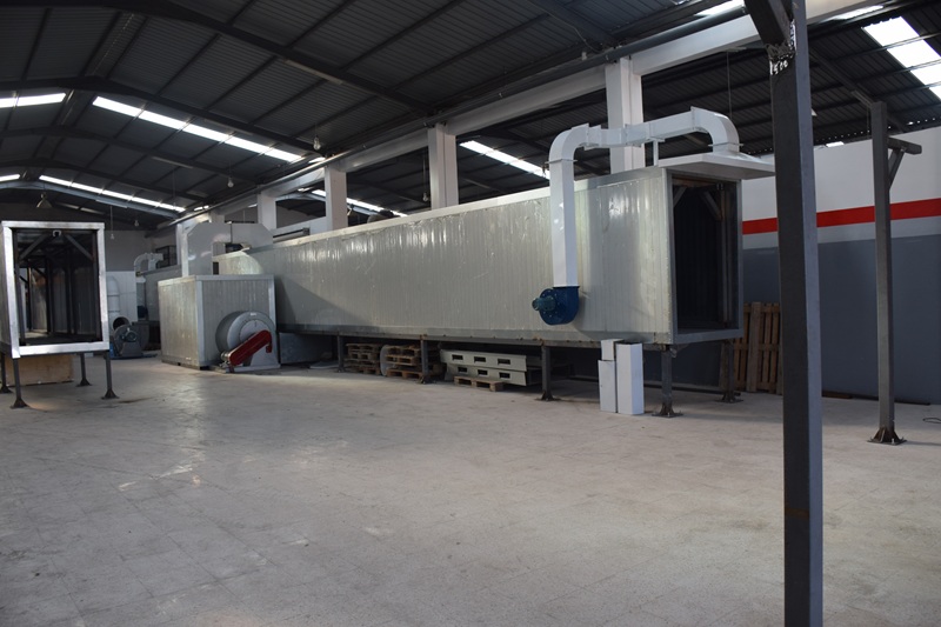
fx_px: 706
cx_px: 470
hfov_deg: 67.4
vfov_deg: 47.9
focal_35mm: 27
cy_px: 314
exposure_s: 1/100
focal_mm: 18
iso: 400
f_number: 5
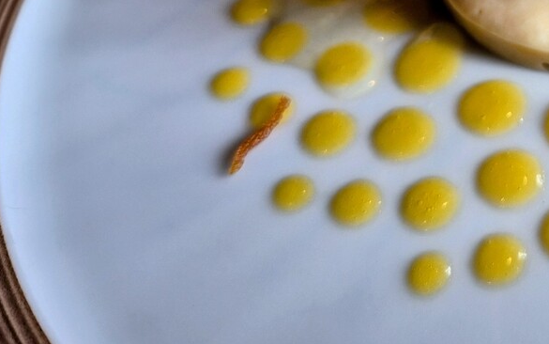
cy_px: -80
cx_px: 607
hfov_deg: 30.4
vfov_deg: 20.2
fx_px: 898
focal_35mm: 60
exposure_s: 1/100
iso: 32
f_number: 1.8
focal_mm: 5.4
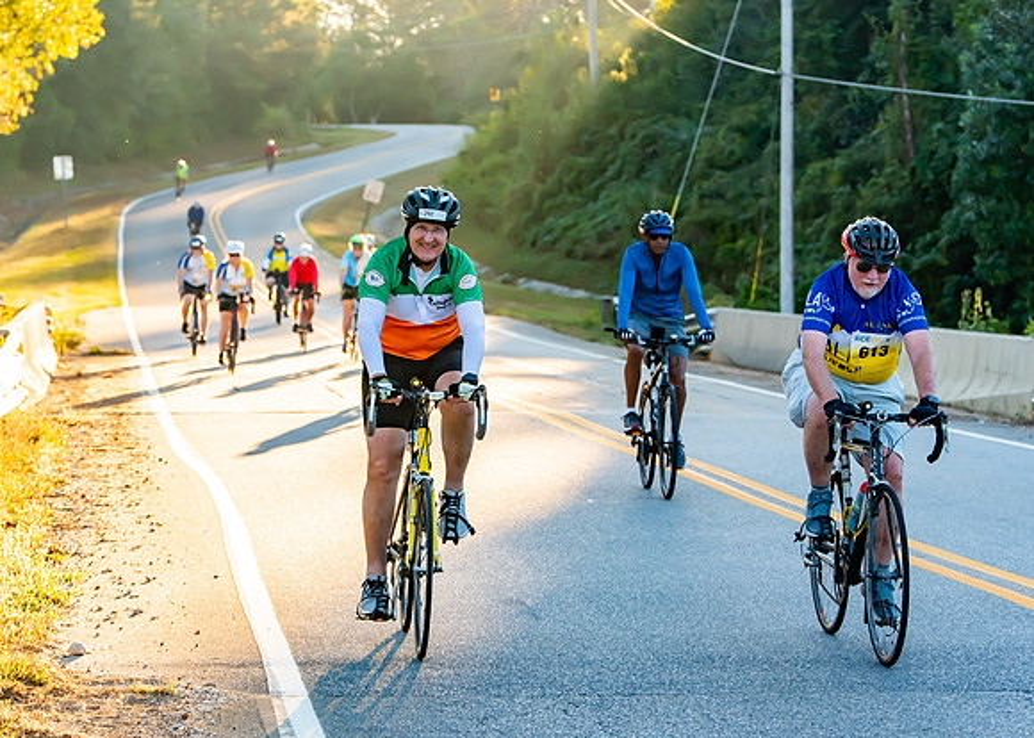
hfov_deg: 14.0
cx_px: 404
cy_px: 351
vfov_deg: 10.0
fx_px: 4214
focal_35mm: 144
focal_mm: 112
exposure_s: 1/640
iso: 800
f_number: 5
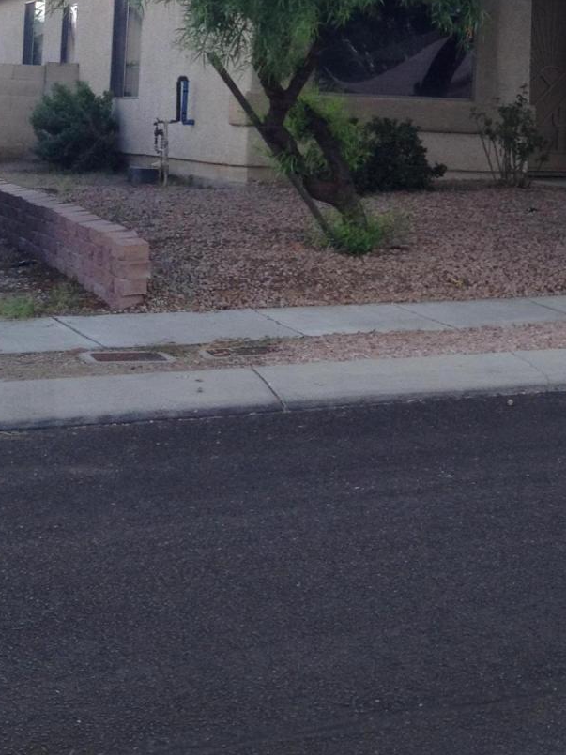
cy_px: 13
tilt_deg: +3.6
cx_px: 633
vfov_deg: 21.8
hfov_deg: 16.4
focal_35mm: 87
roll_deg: -1.3
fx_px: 1898
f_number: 2.4
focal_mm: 4.28
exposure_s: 1/581
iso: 50
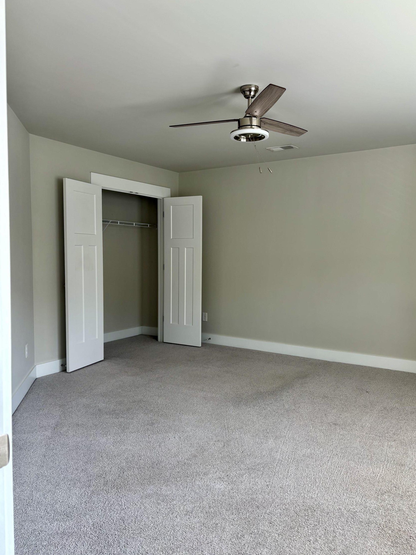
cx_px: 212
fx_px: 433
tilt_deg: -2.9
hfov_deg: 51.3
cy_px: 281
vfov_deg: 65.3
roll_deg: -0.6
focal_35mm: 27
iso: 50
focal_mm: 5.96
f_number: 1.6
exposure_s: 1/121
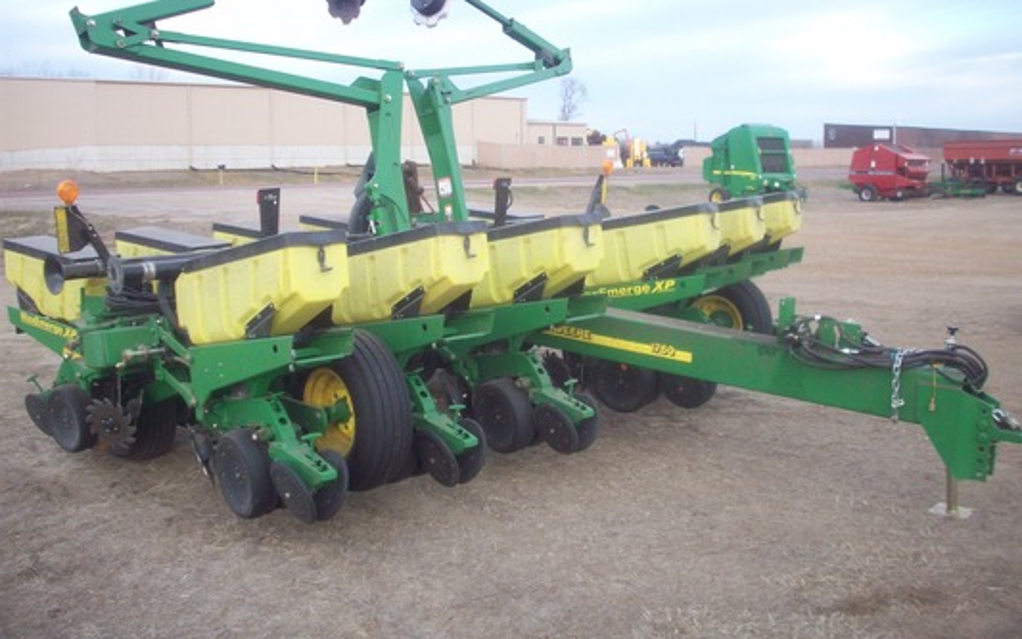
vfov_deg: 31.9
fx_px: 1114
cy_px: 259
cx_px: 514
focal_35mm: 40
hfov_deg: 49.3
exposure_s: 1/85.6
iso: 80
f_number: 2.8
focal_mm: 6.2
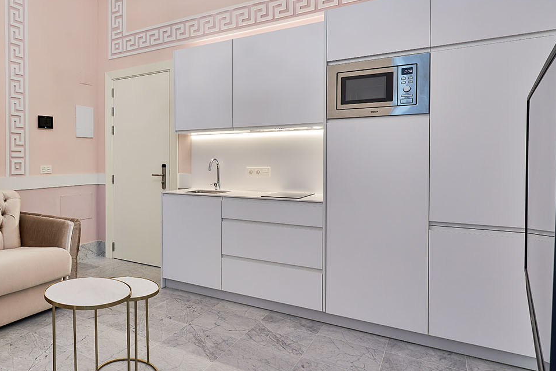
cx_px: 140
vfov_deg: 51.3
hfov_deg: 67.1
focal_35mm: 25
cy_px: 190
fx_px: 386
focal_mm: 16
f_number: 11
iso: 100
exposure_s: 2
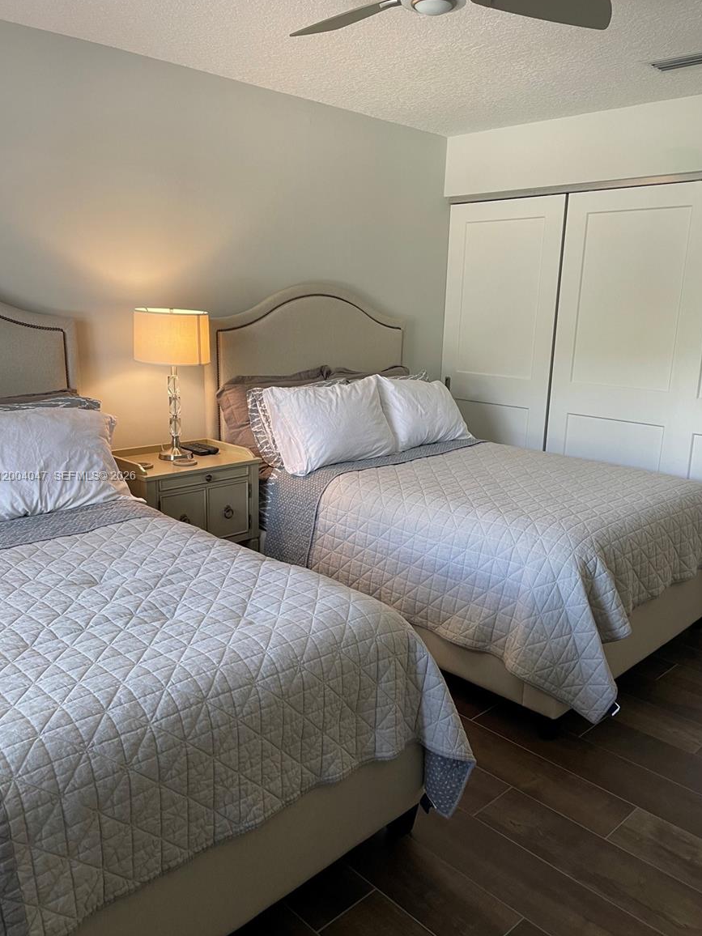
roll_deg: -1.4
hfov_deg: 51.4
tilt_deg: -12.5
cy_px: 477
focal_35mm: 27
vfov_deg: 65.3
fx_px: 730
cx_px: 351
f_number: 1.6
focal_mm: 4.2
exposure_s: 1/60
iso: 80
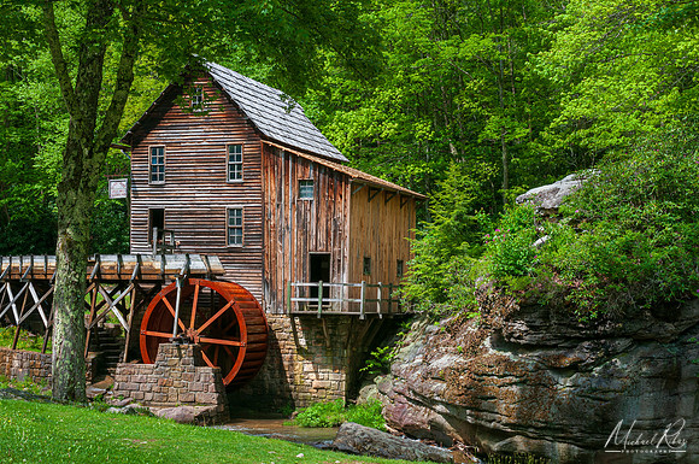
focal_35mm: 55
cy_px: 232
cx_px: 350
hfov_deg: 36.4
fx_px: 1062
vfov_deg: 24.6
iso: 200
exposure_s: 1/125
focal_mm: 35
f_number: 13
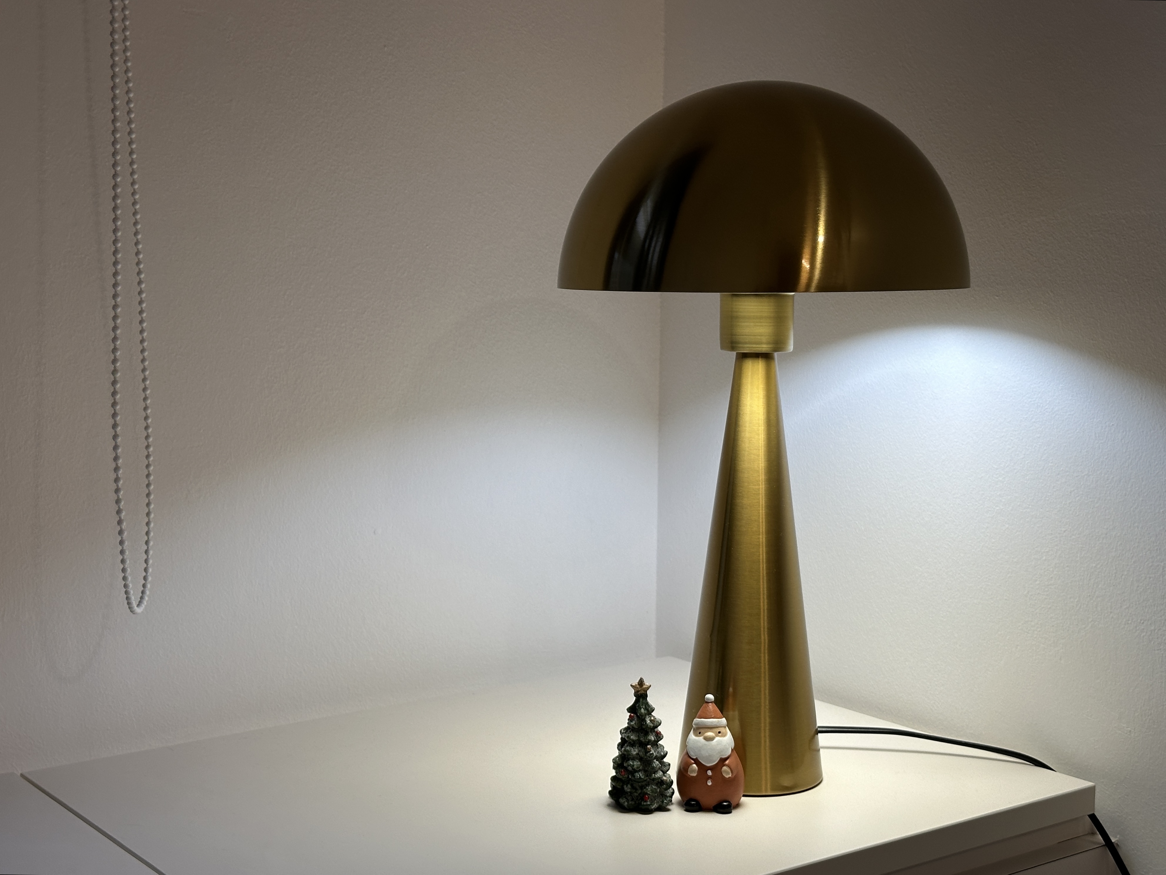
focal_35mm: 48
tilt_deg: -5.5
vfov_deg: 30.3
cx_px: 583
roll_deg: -0.1
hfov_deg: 39.7
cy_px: 438
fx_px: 1617
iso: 50
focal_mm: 6.86
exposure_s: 1/100
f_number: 1.78
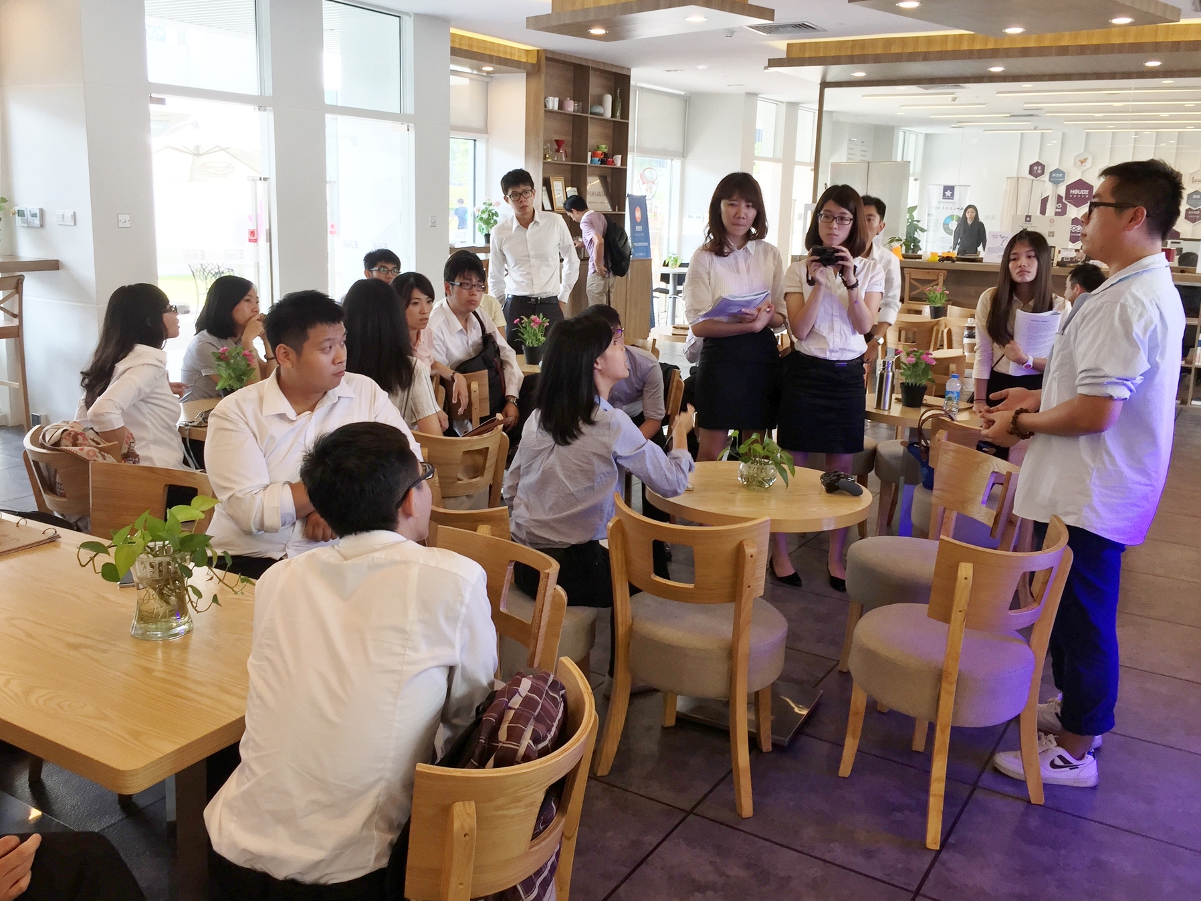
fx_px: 1076
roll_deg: -2.4
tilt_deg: -9.6
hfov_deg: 58.3
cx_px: 588
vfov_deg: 45.4
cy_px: 426
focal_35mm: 31
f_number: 2.2
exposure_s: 1/60
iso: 40
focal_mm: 4.15
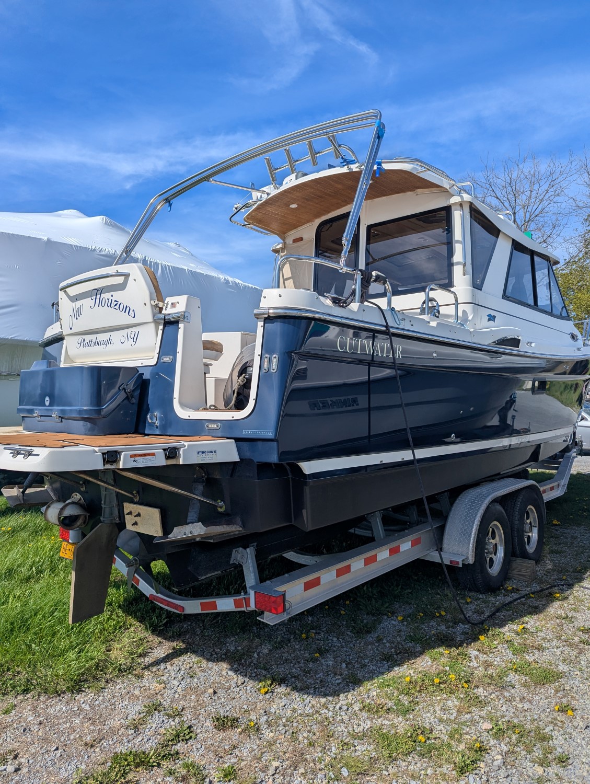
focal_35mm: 24
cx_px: 295
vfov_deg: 71.5
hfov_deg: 56.9
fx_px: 544
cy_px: 392
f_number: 1.85
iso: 44
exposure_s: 1/3058
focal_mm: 6.81
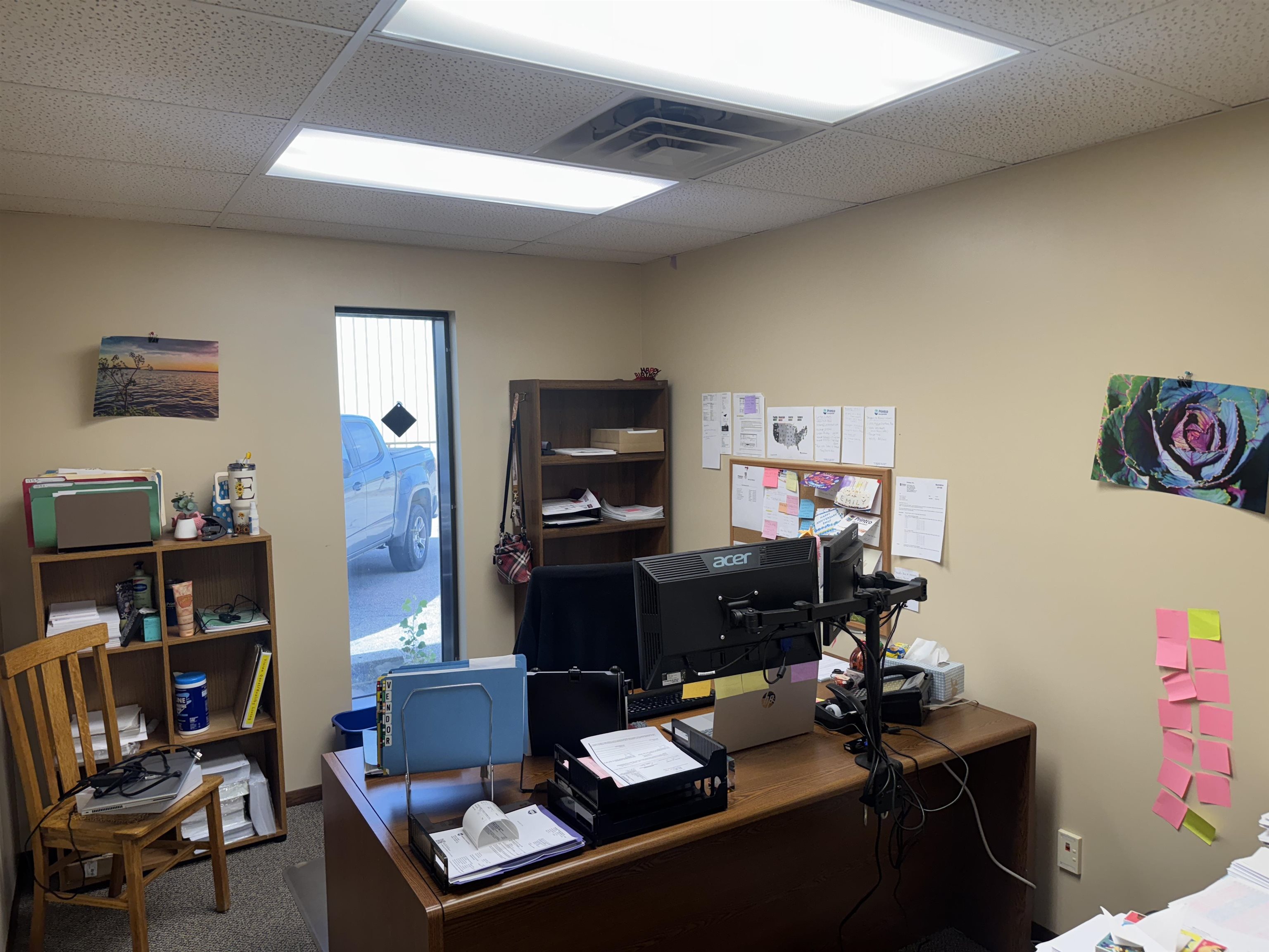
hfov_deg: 71.6
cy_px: 476
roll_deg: +0.4
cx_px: 634
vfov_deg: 56.8
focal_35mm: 24
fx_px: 880
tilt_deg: -3.7
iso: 100
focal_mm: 6.76
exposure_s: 1/120
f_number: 1.78
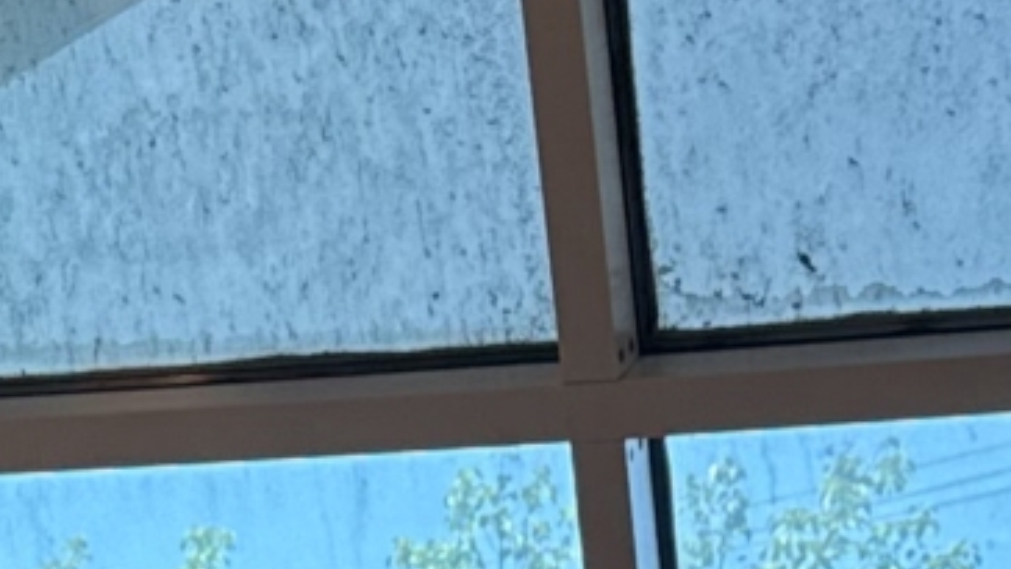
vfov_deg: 5.9
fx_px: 4934
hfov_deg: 11.6
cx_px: 117
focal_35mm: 184
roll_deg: -1.4
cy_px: 1948
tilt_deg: -6.8
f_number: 1.78
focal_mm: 6.76
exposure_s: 1/238
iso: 160
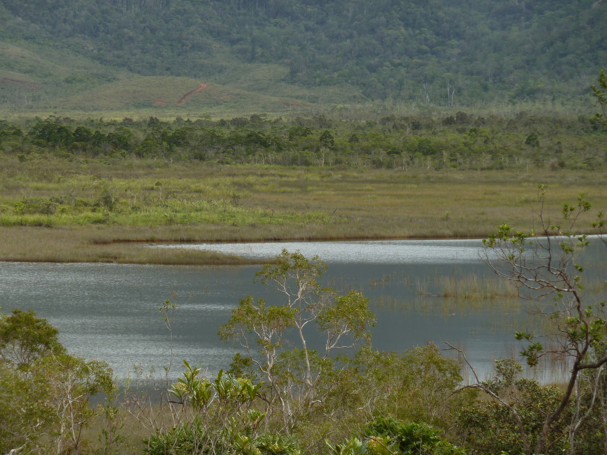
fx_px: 3191
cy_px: 228
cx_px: 304
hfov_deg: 10.9
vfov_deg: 8.2
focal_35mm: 182
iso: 80
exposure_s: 1/250
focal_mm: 29.9
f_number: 4.5
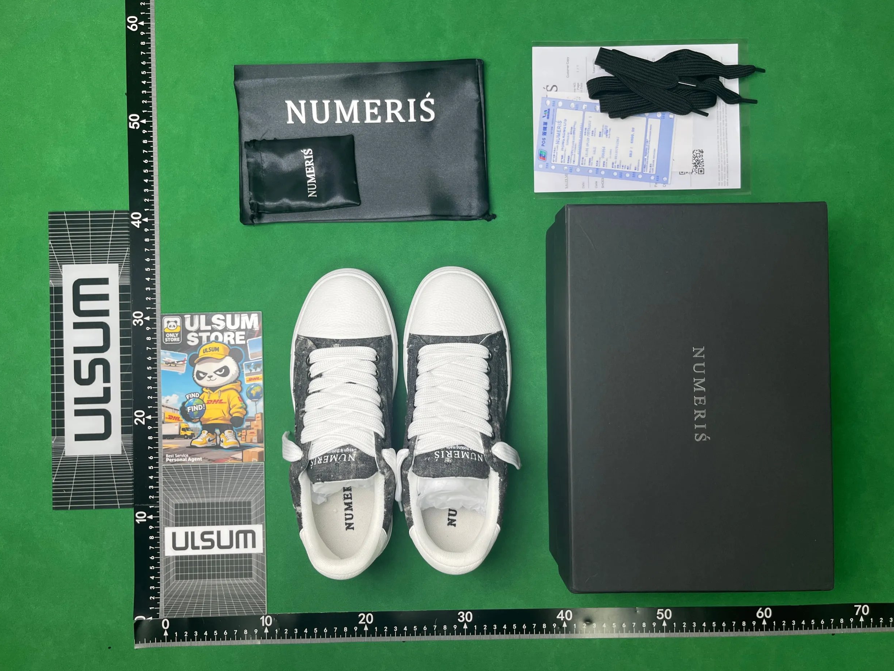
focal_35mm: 27
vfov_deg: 51.4
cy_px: 339
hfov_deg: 65.3
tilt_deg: -89.4
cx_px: 437
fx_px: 697
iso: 32
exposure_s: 1/148
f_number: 1.6
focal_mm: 5.1
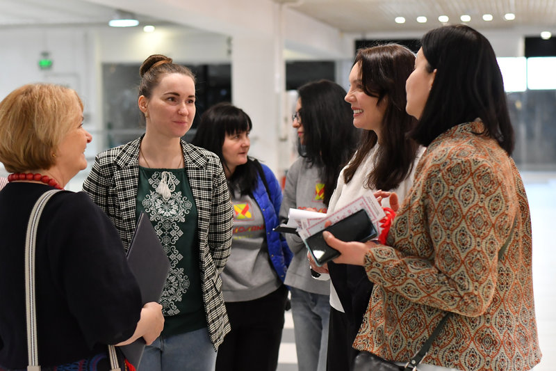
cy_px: 186
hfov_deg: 27.0
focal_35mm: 75
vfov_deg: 18.2
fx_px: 1158
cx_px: 278
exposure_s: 1/500
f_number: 2.8
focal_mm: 50
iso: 2000
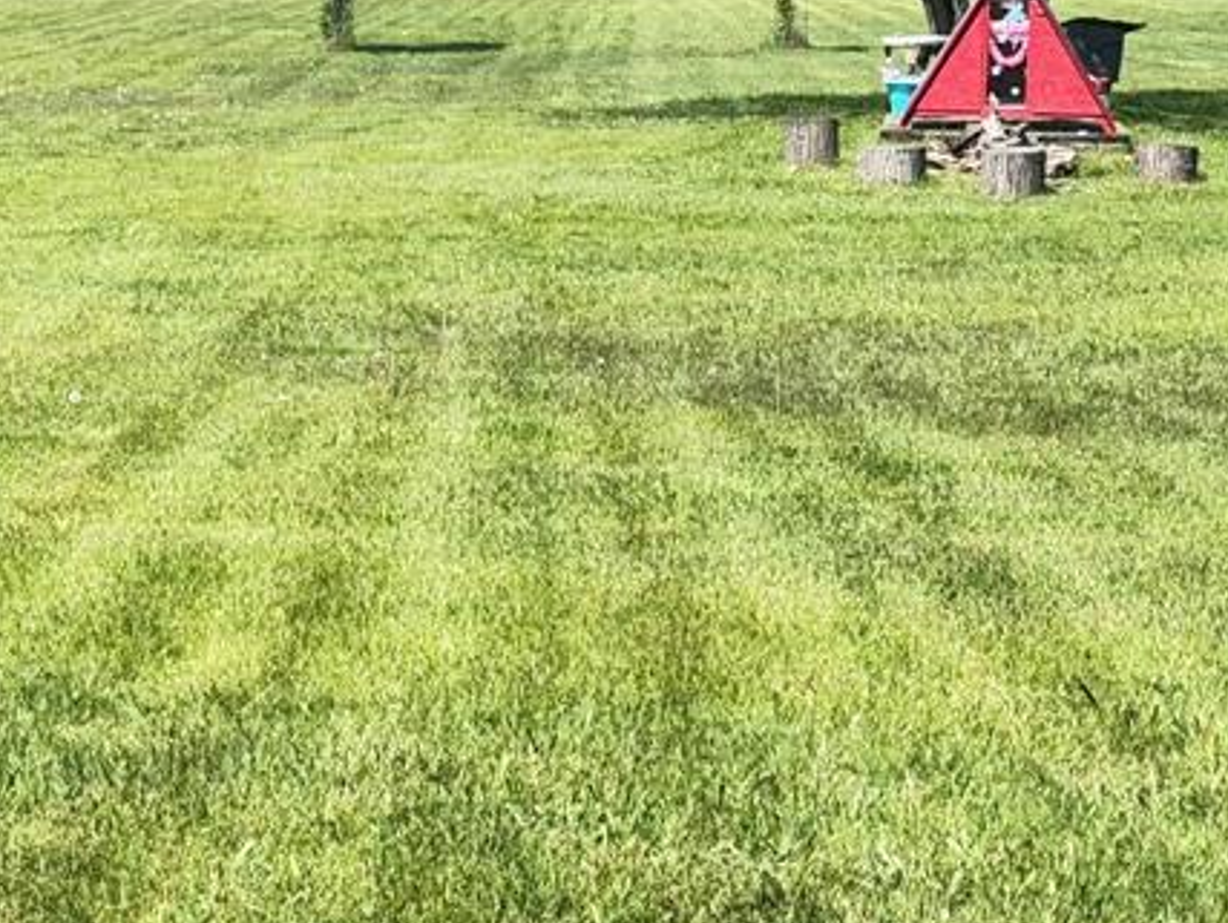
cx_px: -196
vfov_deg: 12.9
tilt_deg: -3.6
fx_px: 4083
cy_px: 219
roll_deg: +0.1
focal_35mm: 115
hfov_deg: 16.5
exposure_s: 1/1456
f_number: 1.78
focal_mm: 6.76
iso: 80
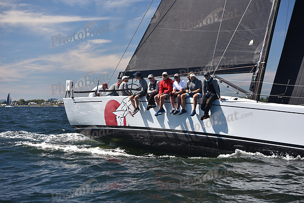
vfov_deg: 14.4
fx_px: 802
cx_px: 152
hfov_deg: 21.5
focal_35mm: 95
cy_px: 102
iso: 200
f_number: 4
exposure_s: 1/800
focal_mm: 95
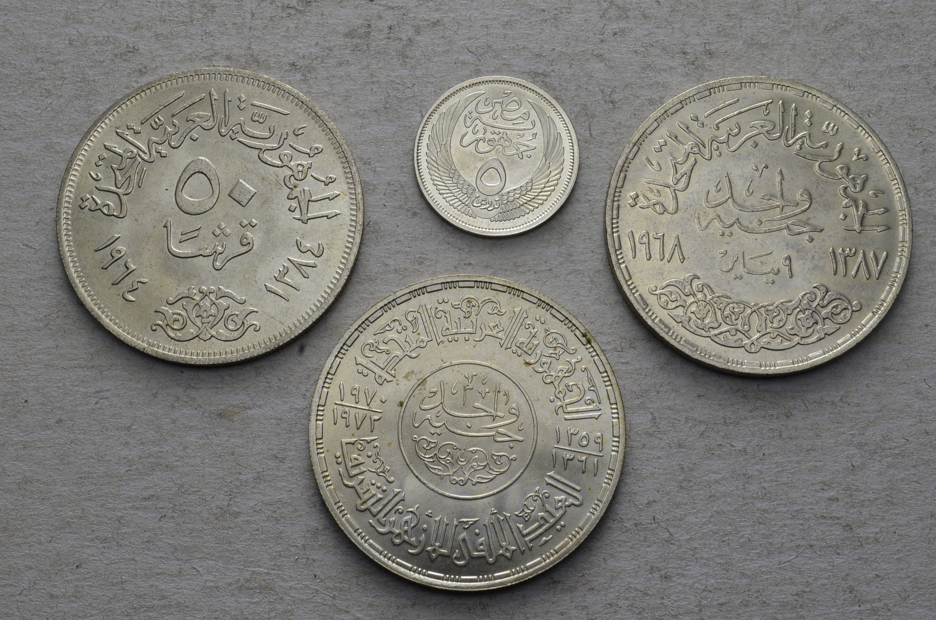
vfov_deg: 23.7
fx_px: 1479
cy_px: 310
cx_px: 468
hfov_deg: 35.1
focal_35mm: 57
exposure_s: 1/250
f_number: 14
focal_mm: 38
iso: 400
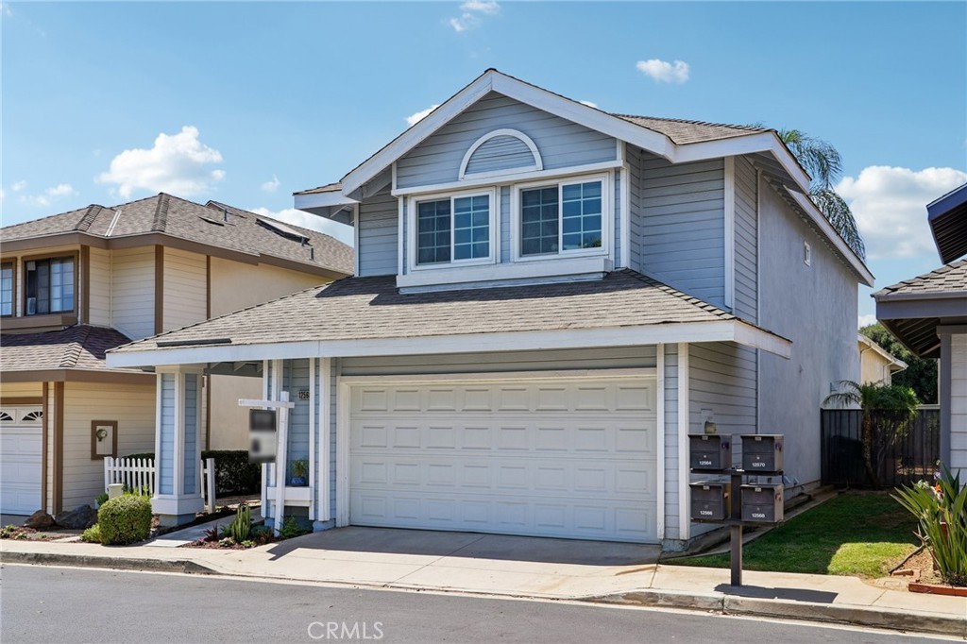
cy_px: 322
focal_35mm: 34
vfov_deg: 38.9
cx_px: 484
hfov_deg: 55.8
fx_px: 913
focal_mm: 34
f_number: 8
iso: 125
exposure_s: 1/500
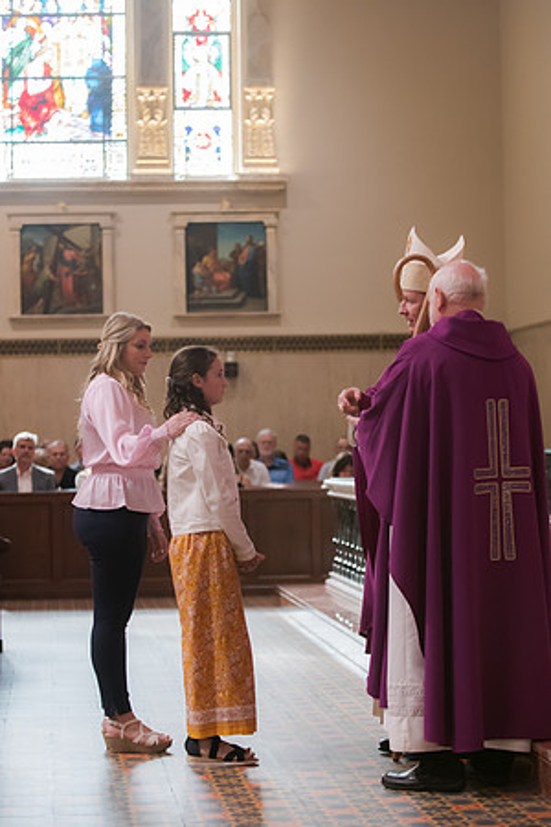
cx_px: 276
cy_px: 414
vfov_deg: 21.2
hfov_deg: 14.3
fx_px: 2204
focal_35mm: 96
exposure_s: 1/200
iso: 1600
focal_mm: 80
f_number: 4
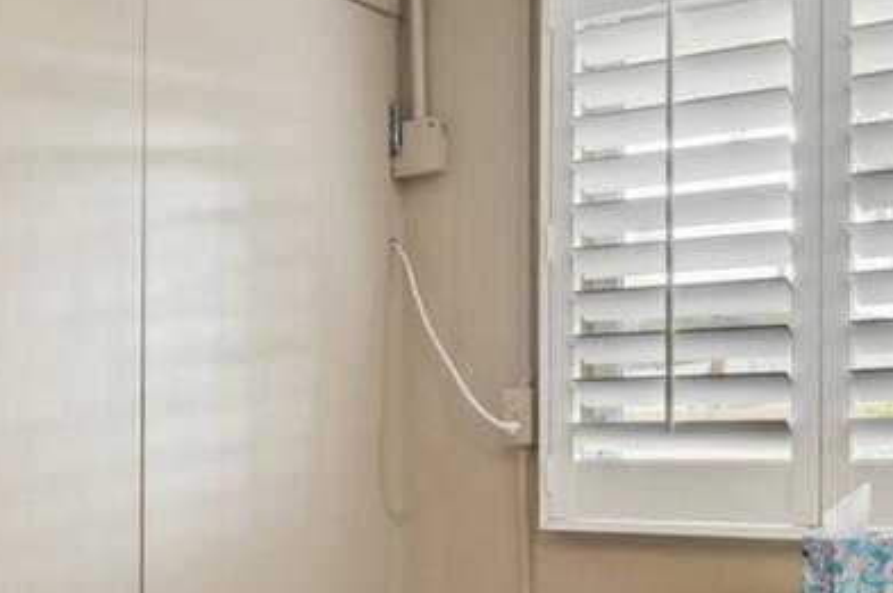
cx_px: 130
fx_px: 1562
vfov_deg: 21.3
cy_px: 444
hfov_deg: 30.8
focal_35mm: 63
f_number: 8
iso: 400
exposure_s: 1/30
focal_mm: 15.5
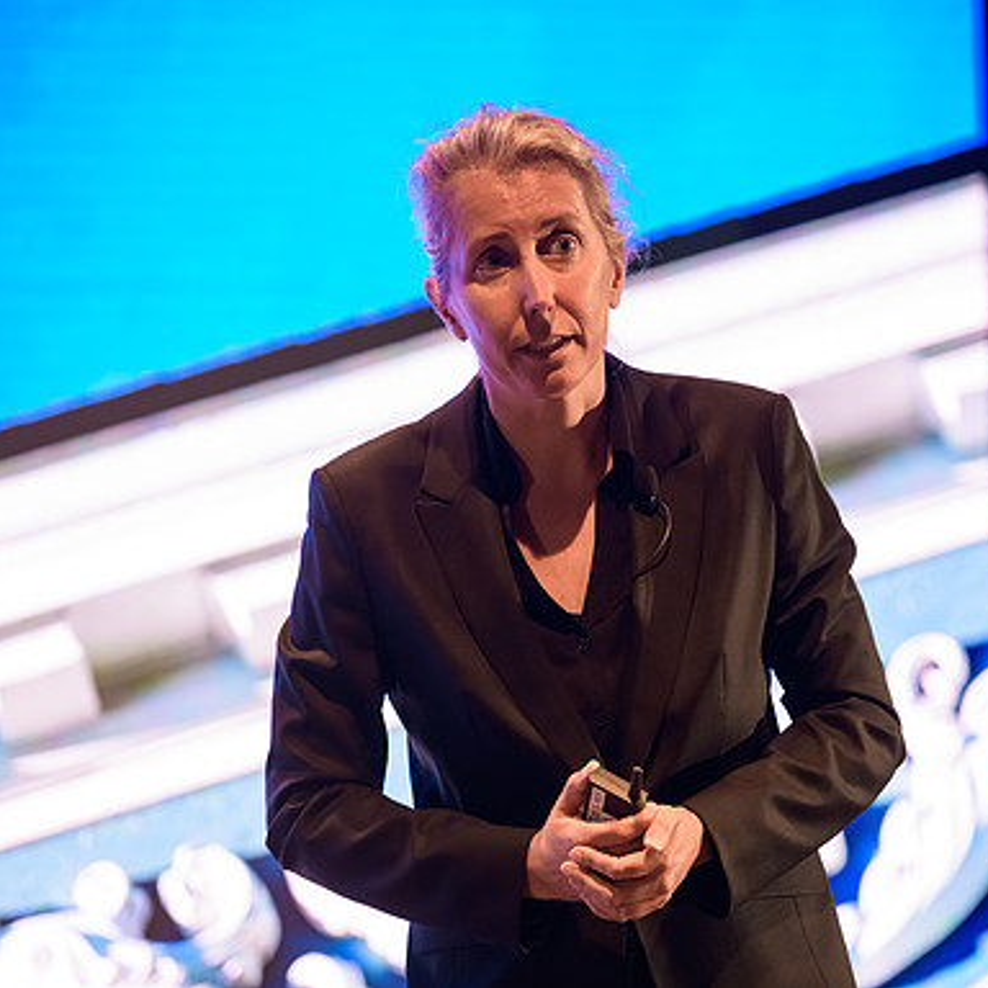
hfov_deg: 8.0
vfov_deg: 8.0
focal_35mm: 218
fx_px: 7039
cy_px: 493
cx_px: 579
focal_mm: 170
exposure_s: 1/200
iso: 1600
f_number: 3.2
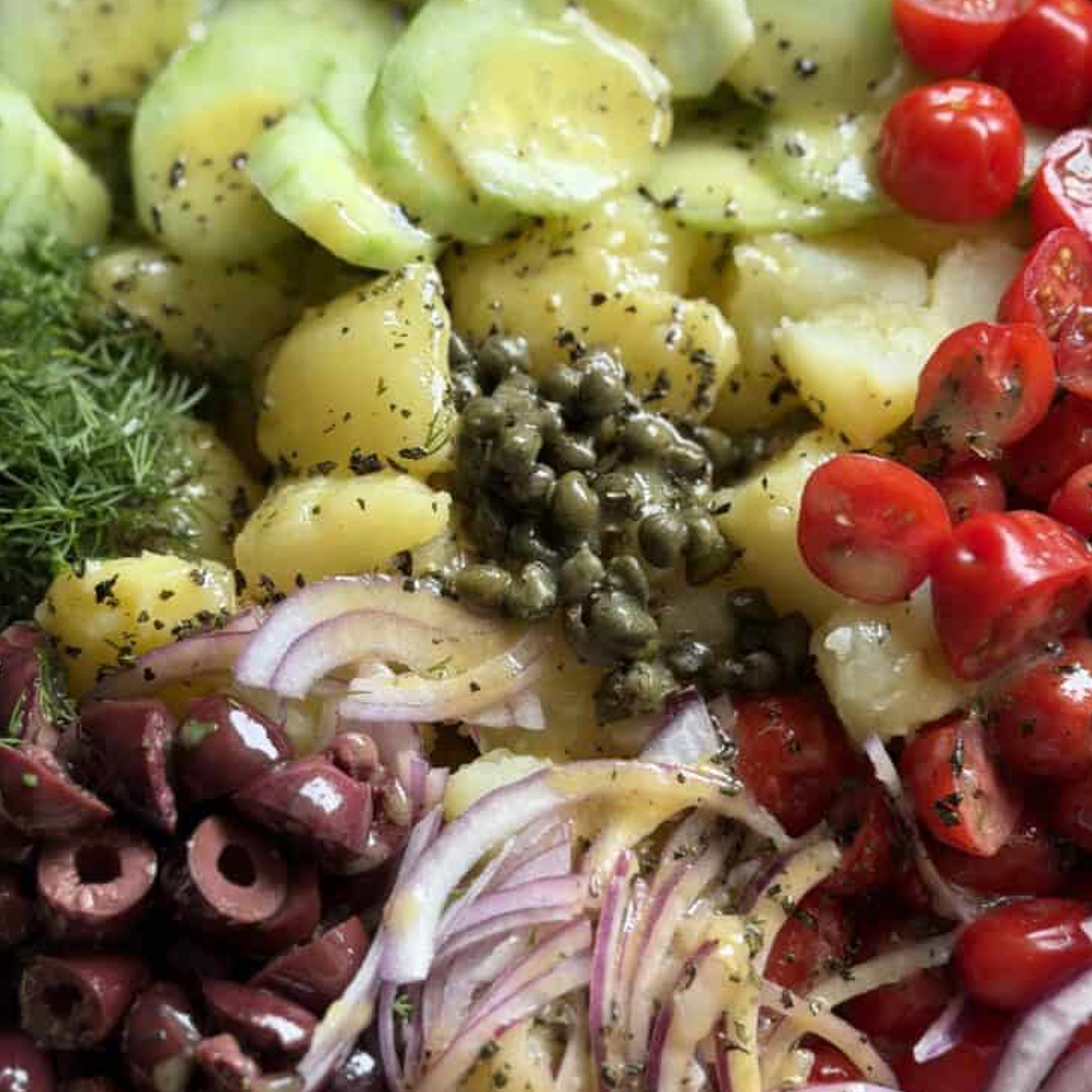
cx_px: 547
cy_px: 578
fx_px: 2034
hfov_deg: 30.0
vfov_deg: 30.0
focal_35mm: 57
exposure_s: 1/121
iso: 64
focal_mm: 6.8
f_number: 1.8
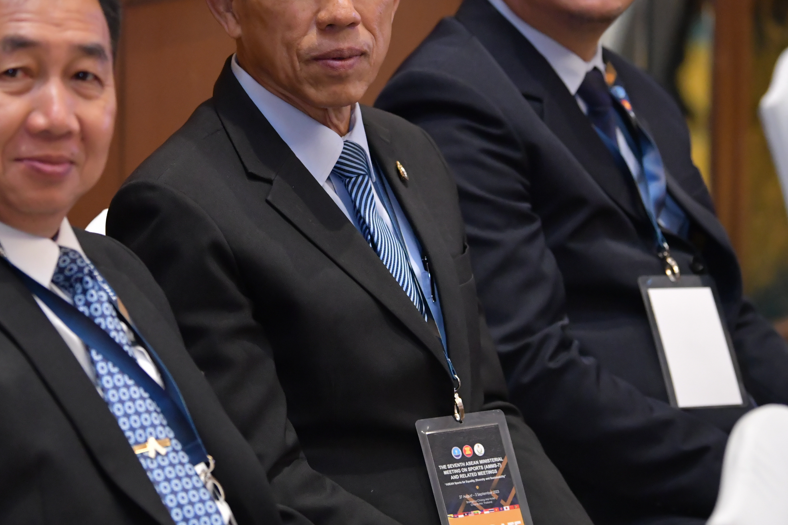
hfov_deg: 8.8
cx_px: 322
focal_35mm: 235
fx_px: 5144
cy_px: 85
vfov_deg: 5.8
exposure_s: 1/160
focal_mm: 112
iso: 2500
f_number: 2.8
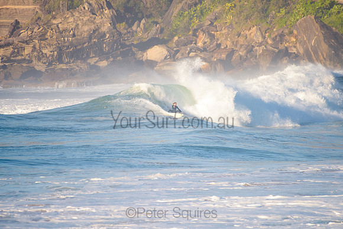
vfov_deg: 2.2
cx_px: 175
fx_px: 5840
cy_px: 112
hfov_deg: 3.4
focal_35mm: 613
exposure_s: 1/1600
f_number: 5.6
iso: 200
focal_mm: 500
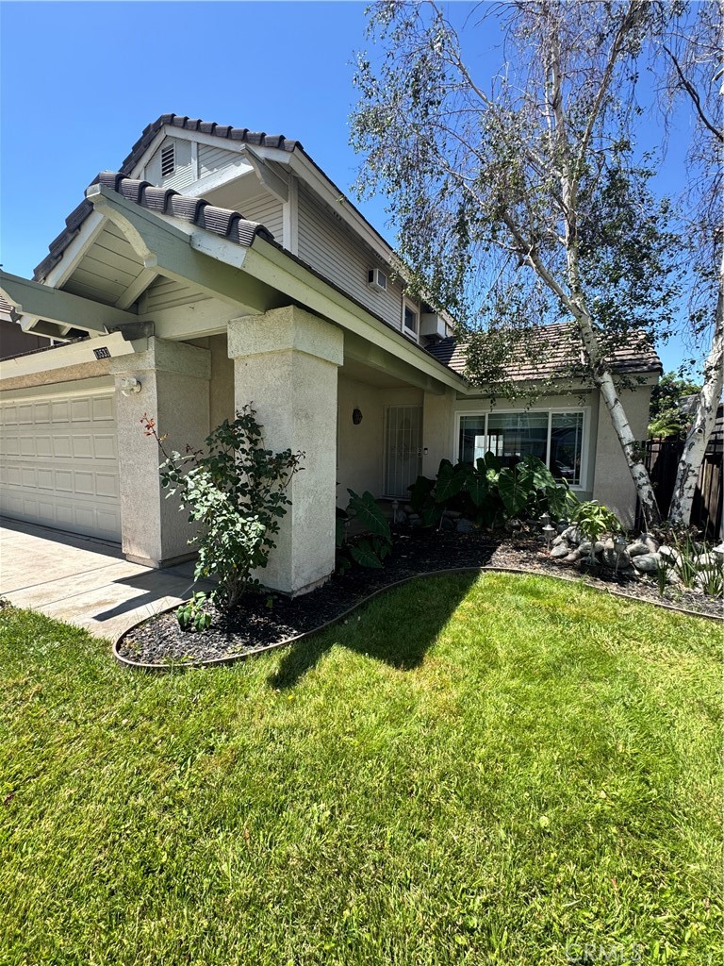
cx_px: 362
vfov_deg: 102.1
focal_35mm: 14
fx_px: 390
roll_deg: -0.5
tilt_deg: -4.4
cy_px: 483
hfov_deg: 85.7
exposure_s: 1/501
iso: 40
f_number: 2.2
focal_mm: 2.22
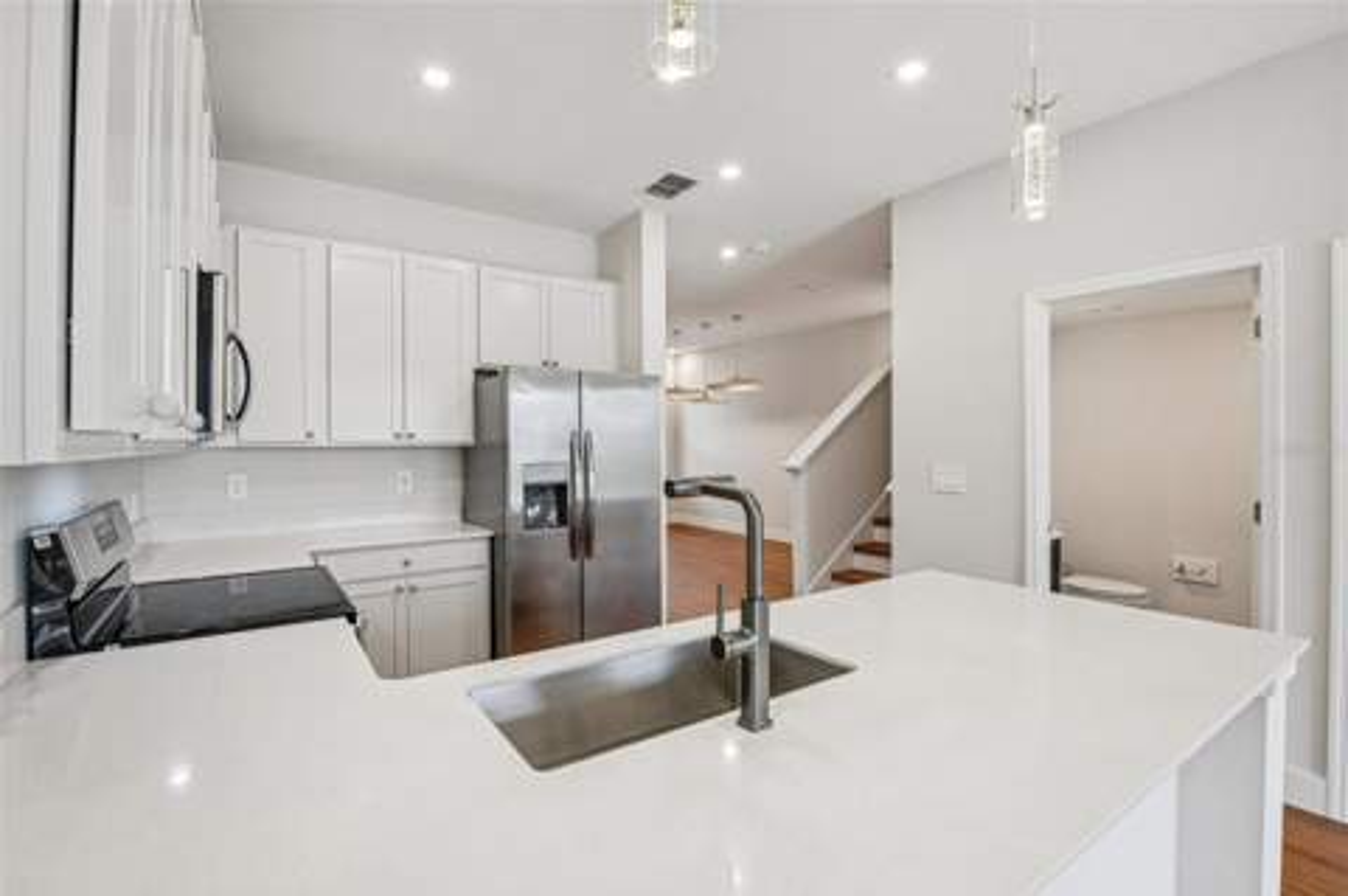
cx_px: 674
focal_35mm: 16
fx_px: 598
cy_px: 448
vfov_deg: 73.6
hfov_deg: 96.8
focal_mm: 16
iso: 400
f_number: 8
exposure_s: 1/20
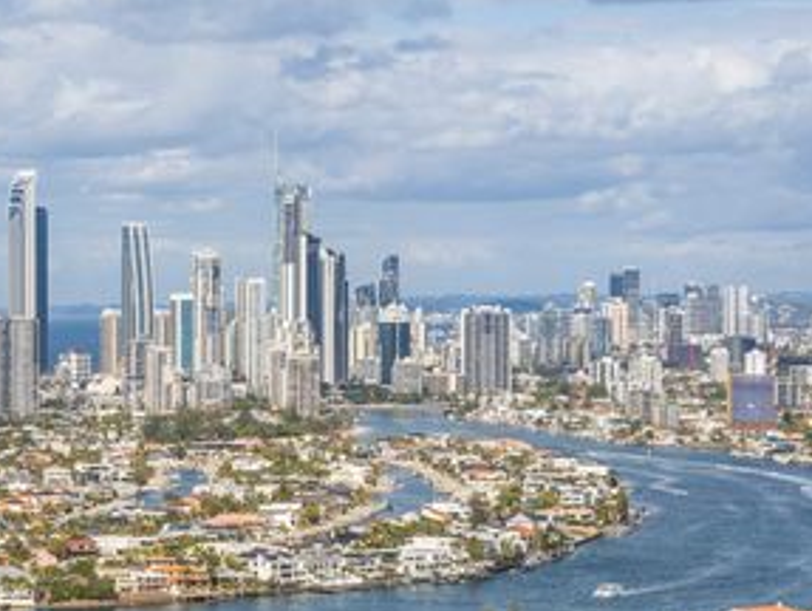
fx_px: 3359
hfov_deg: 13.7
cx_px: 175
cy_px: 392
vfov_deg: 10.4
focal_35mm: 143
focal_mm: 91
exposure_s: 1/400
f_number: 11
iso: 200
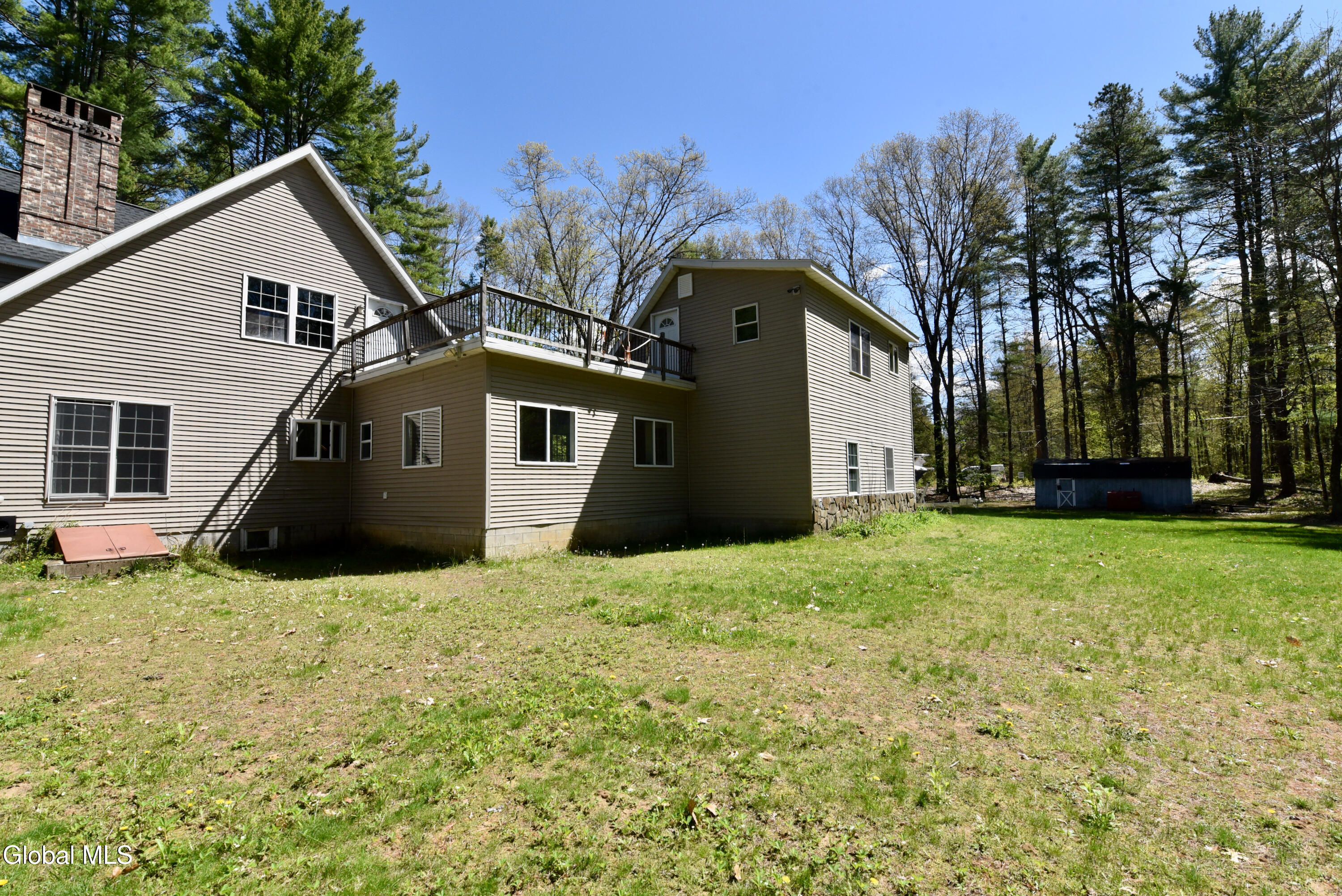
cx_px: 671
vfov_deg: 81.3
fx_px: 522
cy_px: 448
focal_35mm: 14
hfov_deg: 104.2
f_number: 13
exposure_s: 1/640
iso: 800
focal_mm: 14
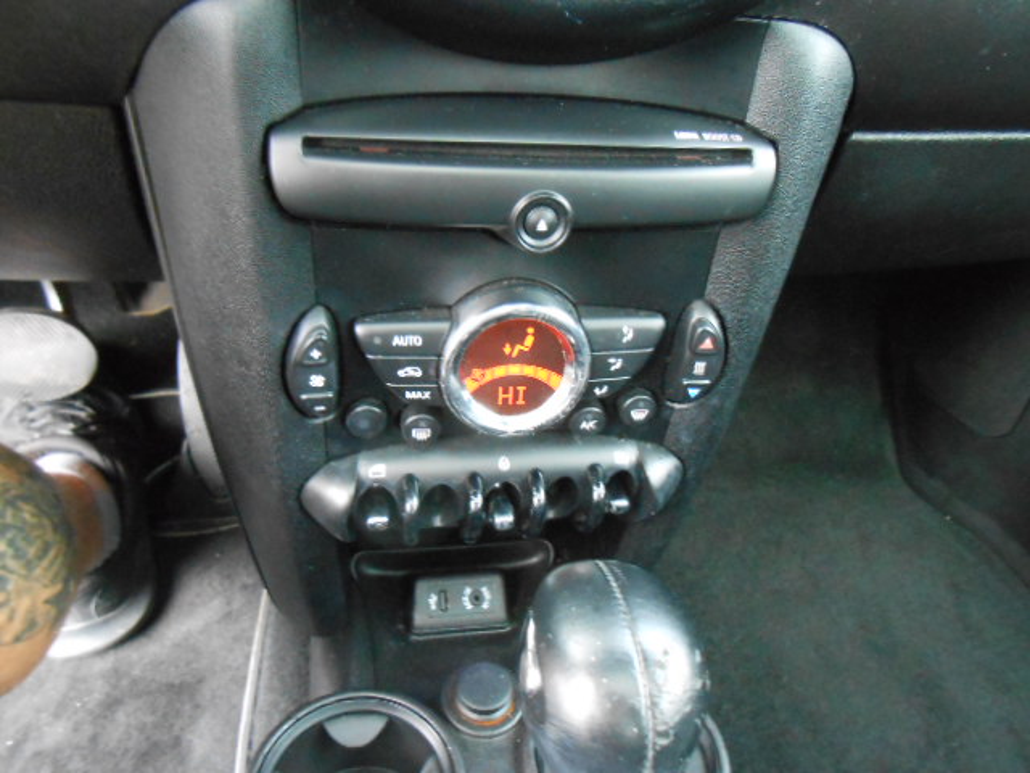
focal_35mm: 26
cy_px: 386
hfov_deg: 67.3
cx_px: 515
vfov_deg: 53.1
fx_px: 774
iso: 800
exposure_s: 1/30
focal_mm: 4.6
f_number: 3.5
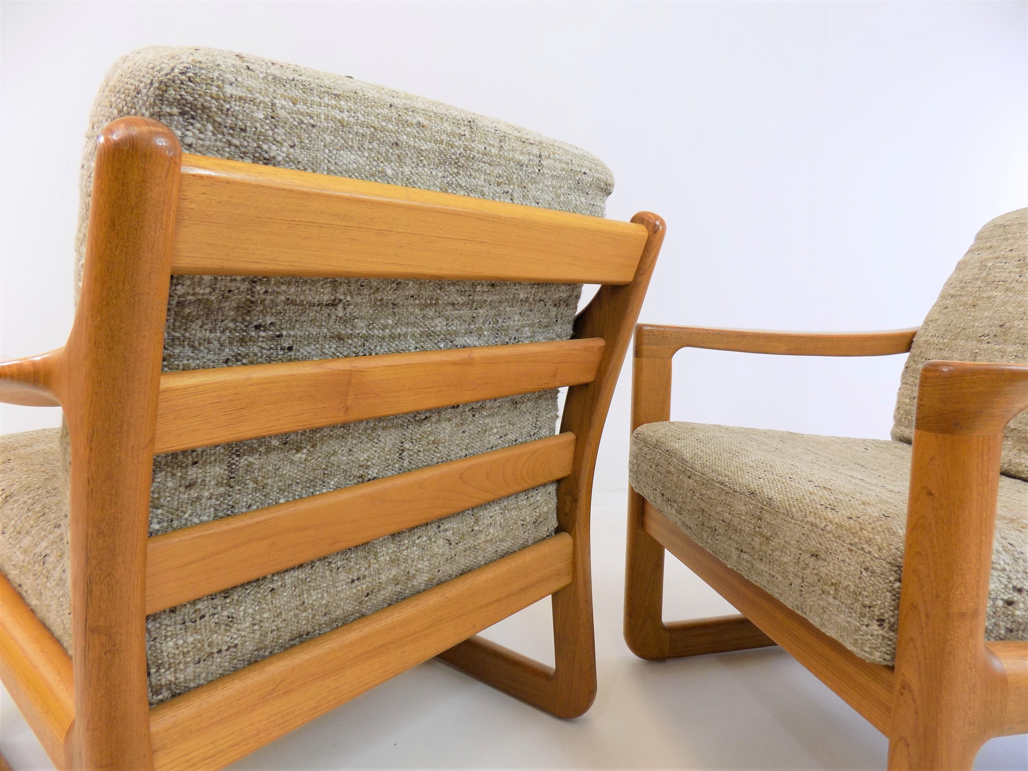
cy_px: 386
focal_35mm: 23
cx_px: 514
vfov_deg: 58.9
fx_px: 683
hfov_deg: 73.9
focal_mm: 4
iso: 100
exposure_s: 1/30
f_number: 3.1
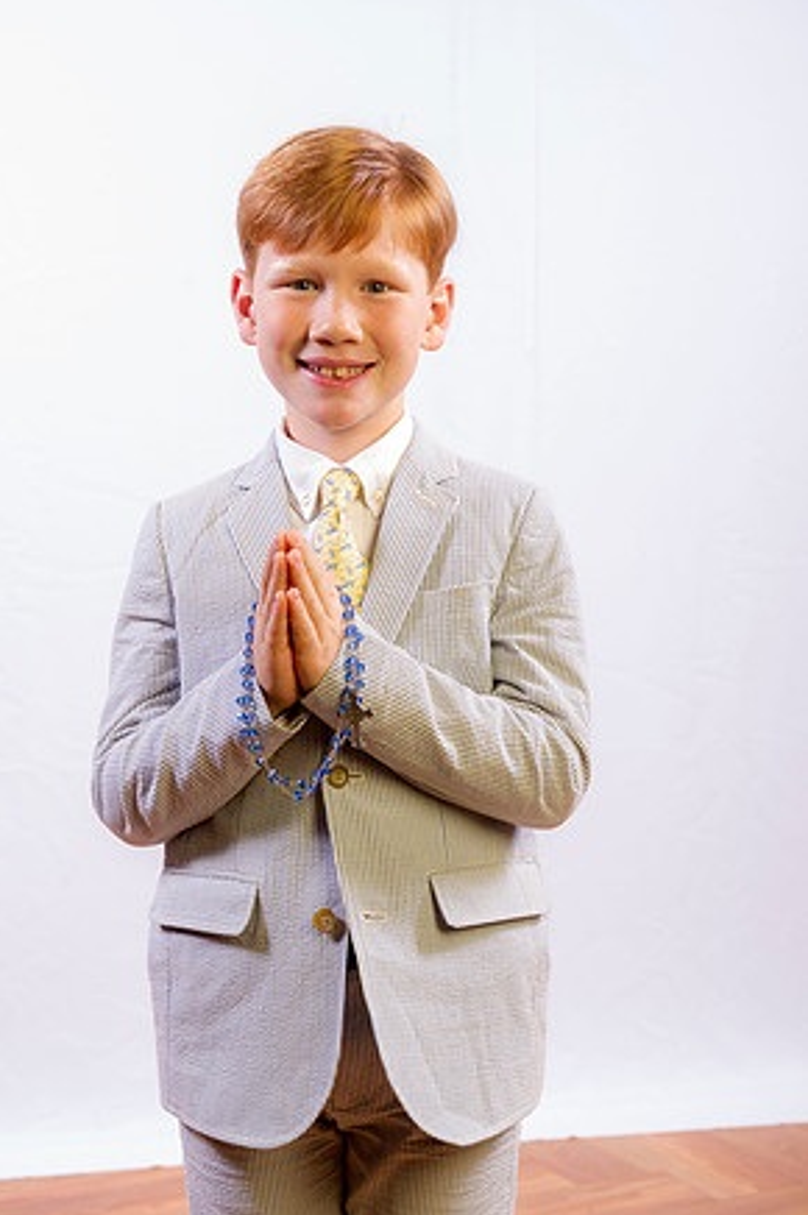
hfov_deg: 21.2
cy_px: 599
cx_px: 394
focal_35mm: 64
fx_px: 2158
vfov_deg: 31.4
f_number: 8
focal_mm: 62
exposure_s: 1/160
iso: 100
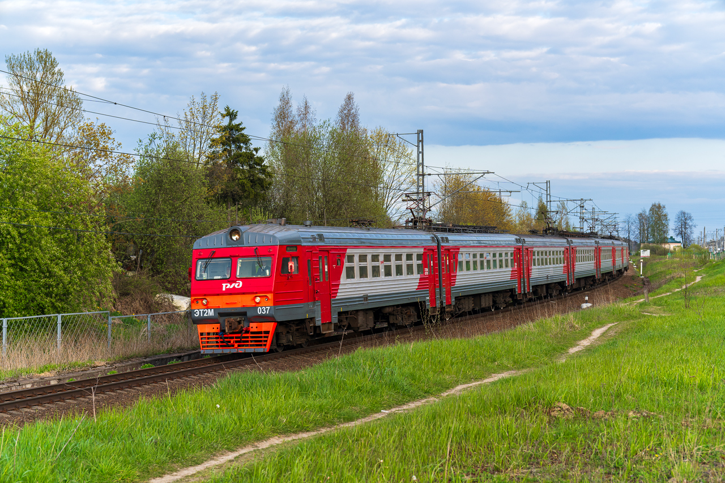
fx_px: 1510
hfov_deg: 27.0
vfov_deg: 18.2
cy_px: 242
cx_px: 362
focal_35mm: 75
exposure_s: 1/500
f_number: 7.1
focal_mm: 75
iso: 400
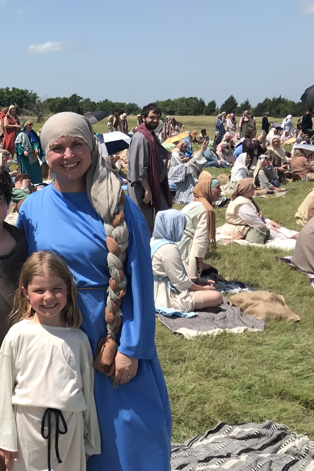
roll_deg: +2.3
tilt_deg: -9.5
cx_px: -82
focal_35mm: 54
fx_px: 706
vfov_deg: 36.8
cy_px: 278
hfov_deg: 22.7
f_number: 1.8
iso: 20
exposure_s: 1/2457
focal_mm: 3.99
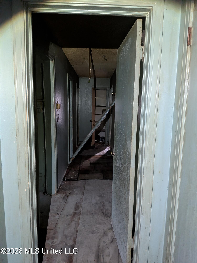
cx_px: 98
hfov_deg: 56.8
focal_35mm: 24
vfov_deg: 71.6
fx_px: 182
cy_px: 132
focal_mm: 4.53
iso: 2818
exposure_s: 1/17.1
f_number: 1.7
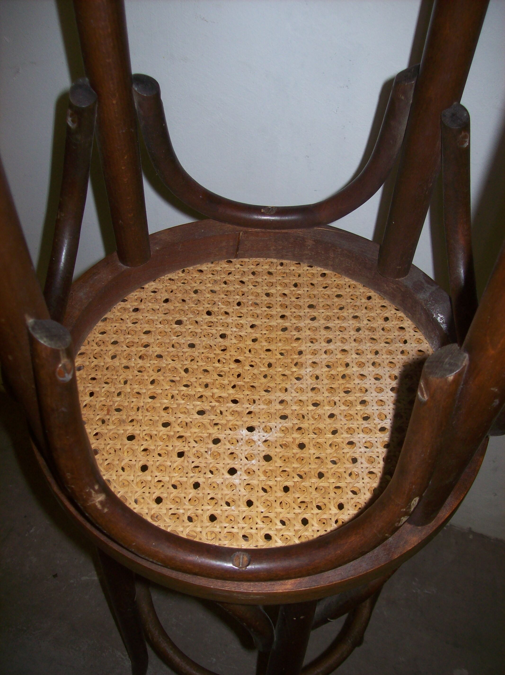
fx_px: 701
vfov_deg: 51.4
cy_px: 338
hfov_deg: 39.6
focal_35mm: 36
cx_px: 252
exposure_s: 1/64
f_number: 2.7
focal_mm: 6
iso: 80
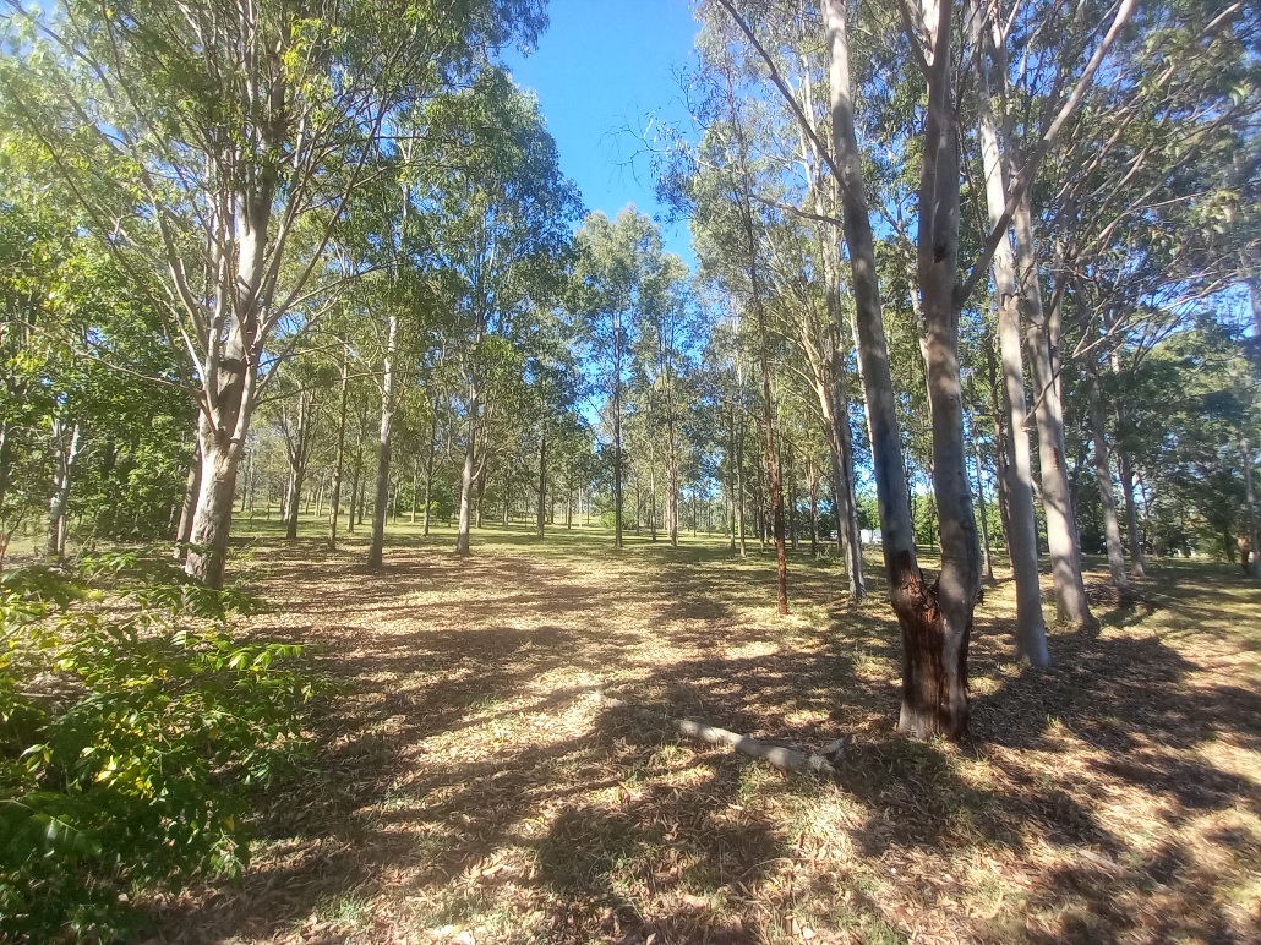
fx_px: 473
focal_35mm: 13
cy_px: 472
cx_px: 630
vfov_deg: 89.9
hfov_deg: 106.2
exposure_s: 1/250
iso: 40
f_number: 2.2
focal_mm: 1.13
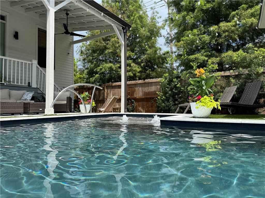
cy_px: 99
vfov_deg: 56.8
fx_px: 184
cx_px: 132
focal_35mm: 24
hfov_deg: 71.6
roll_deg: -0.1
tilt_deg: +0.6
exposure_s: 1/2415
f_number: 1.78
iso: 80
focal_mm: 6.76
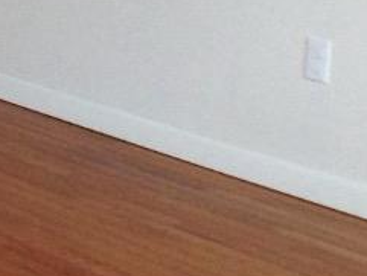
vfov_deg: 7.4
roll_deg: -0.6
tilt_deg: -5.8
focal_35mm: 197
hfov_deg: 9.3
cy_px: -148
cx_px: -396
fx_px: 2090
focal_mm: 4.12
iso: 125
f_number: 2.4
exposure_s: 1/20
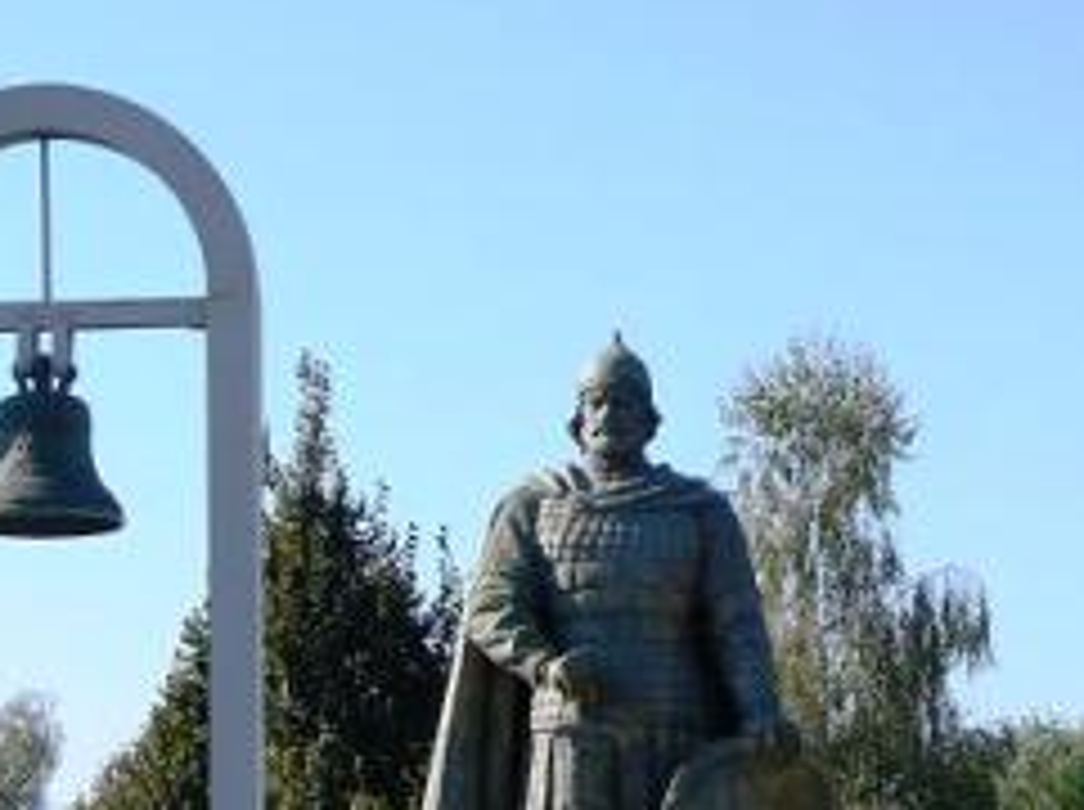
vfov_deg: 9.9
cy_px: 738
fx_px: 4659
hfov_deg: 13.3
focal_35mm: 149
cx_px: 391
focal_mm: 13.4
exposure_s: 1/500
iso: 80
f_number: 5.6
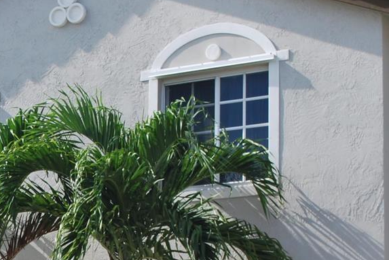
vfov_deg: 10.1
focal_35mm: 134
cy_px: 326
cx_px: -83
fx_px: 1449
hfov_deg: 14.8
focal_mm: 32
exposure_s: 1/200
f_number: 7.1
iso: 100
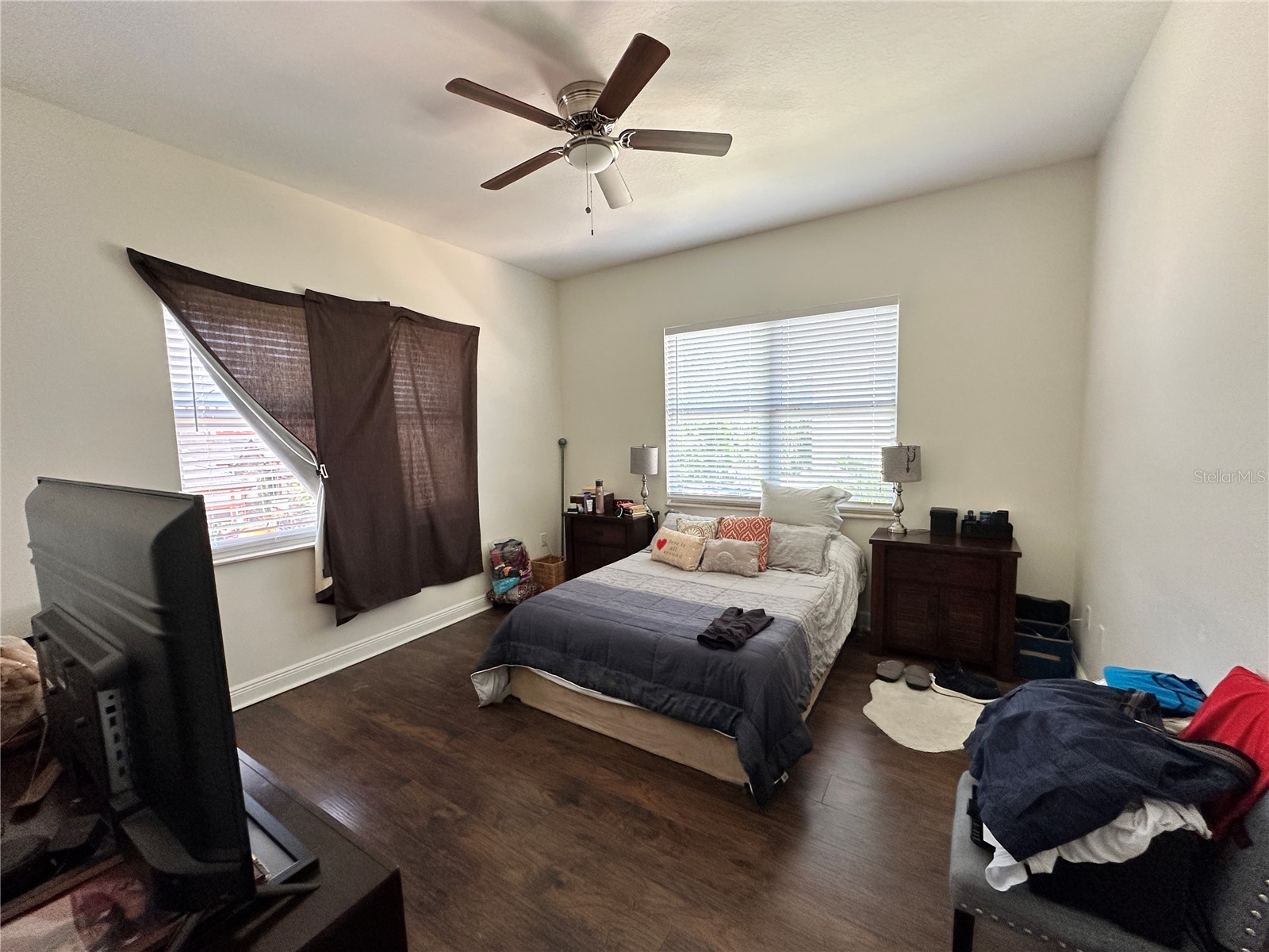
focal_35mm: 14
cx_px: 634
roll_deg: +1.6
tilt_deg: -4.6
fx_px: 513
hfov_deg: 102.1
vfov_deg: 85.7
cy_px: 476
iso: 160
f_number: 2.2
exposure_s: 1/99
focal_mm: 2.22
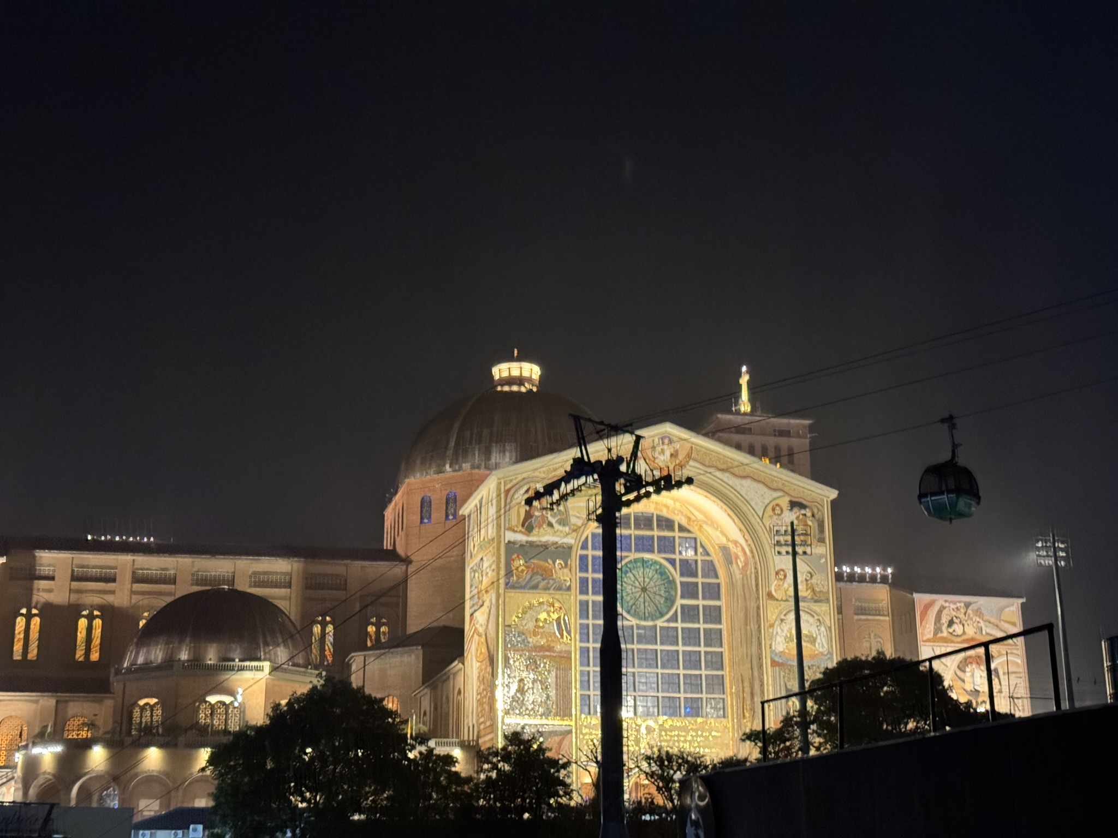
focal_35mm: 48
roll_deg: +0.8
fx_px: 1550
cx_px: 559
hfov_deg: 39.7
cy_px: 419
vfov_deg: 30.3
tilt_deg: +15.6
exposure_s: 1/30
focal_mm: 6.76
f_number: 1.78
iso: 640
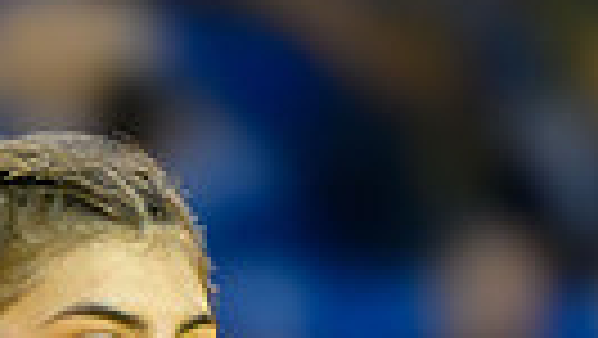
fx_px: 16469
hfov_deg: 2.1
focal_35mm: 1038
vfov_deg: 1.2
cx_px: 87
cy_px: 816
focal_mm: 180
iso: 2500
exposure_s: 1/800
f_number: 2.8
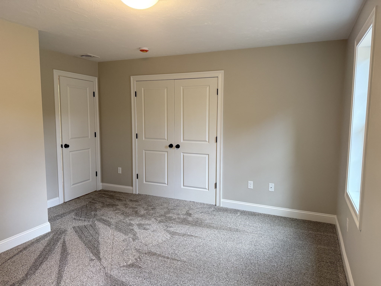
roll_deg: -0.7
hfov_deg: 71.6
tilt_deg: -5.8
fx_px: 264
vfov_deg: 56.8
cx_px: 190
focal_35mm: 24
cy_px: 143
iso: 250
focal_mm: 6.76
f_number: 1.78
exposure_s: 1/120
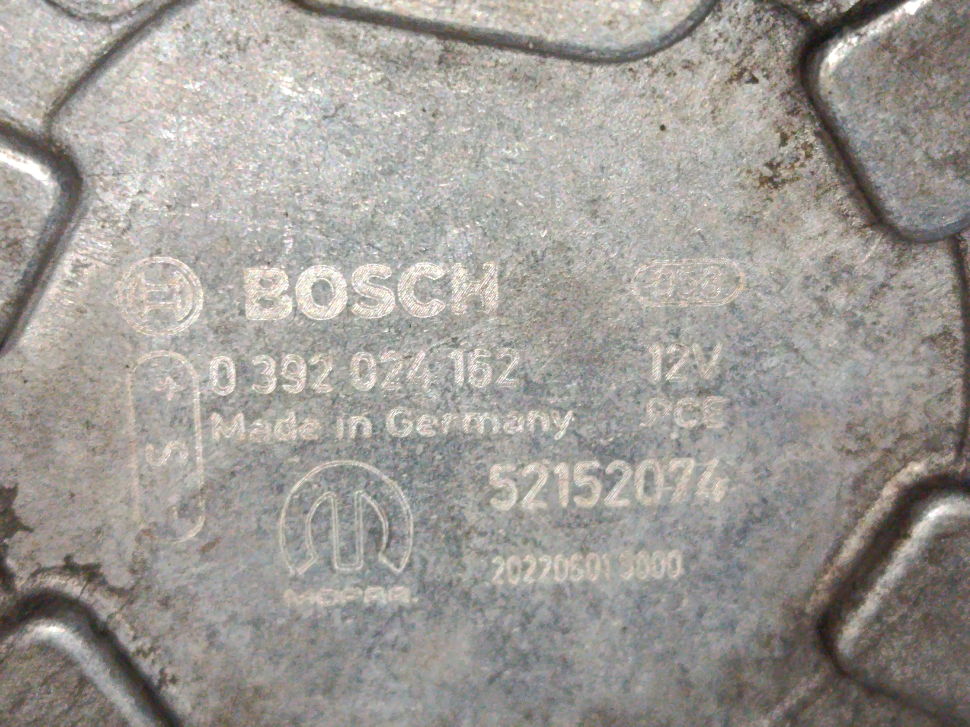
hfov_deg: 27.0
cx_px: 485
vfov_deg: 20.4
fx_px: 2018
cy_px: 364
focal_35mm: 72
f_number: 1.7
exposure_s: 1/100
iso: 833
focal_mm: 5.24
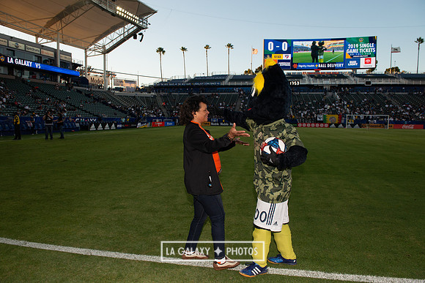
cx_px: 212
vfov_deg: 53.2
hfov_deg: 73.7
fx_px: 283
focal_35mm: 24
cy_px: 142
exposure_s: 1/640
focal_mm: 24
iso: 800
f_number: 7.1
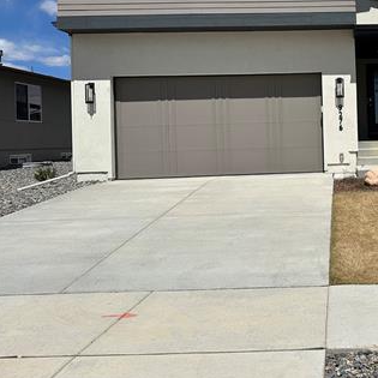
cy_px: 133
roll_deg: +1.5
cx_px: 360
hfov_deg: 36.1
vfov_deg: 38.8
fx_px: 531
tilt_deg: -0.9
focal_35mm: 43
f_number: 1.78
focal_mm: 6.86
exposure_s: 1/12048
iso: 80
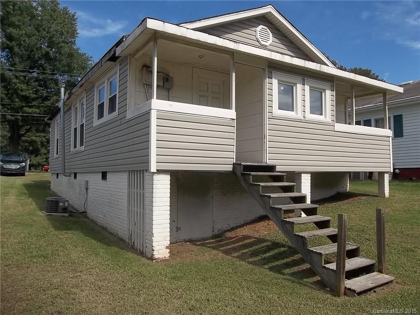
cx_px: 210
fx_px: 328
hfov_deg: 65.3
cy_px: 158
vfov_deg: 51.4
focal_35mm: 27
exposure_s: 1/160
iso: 80
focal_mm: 4.9
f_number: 8.9
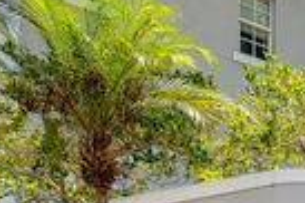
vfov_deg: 22.4
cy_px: 293
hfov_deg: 31.2
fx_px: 432
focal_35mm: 51
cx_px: 385
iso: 100
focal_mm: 14
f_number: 8
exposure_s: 1/100
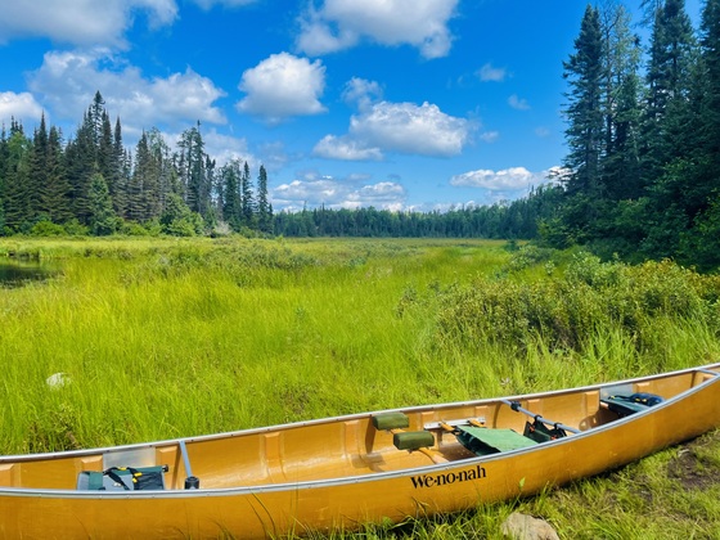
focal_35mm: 26
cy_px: 270
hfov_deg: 67.3
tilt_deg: -3.7
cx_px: 360
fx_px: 541
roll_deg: -0.4
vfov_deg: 53.1
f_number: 1.6
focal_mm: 5.1
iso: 50
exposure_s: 1/2137
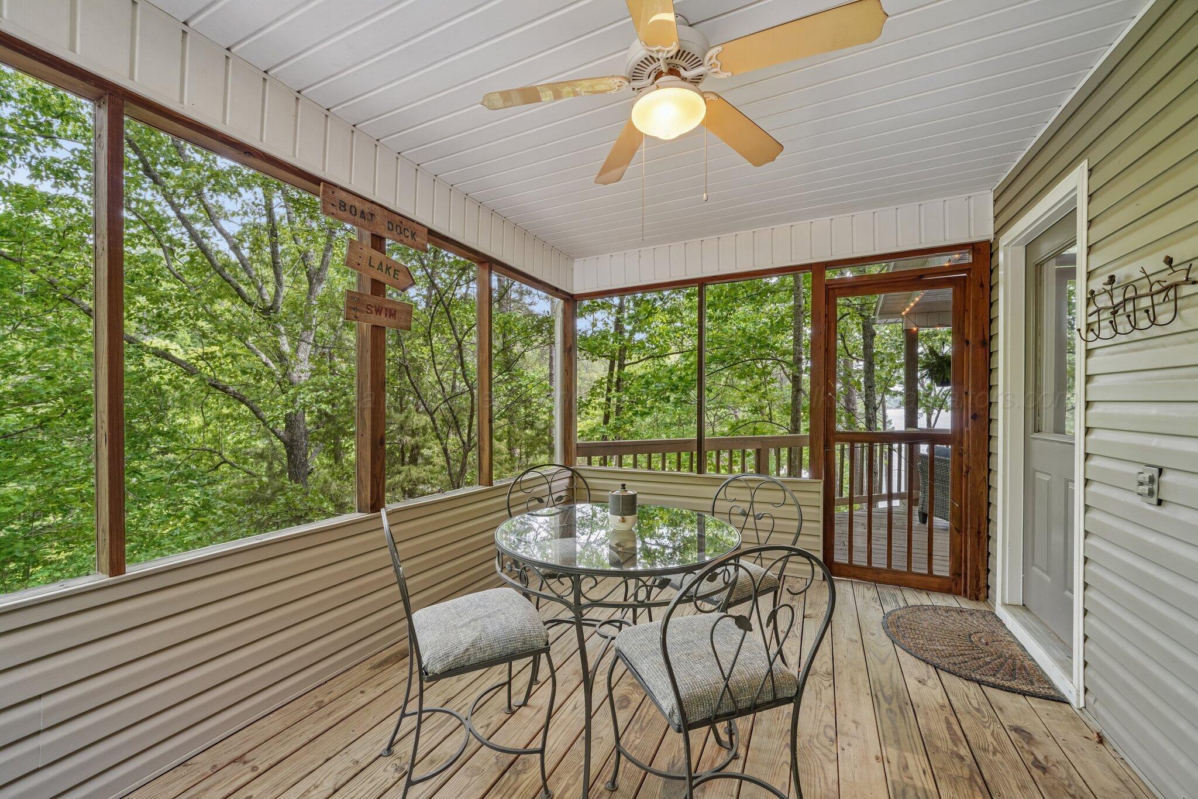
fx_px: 466
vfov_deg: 81.2
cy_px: 400
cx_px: 599
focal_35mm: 14
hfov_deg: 104.3
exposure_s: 1/40
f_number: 8
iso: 400
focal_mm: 14
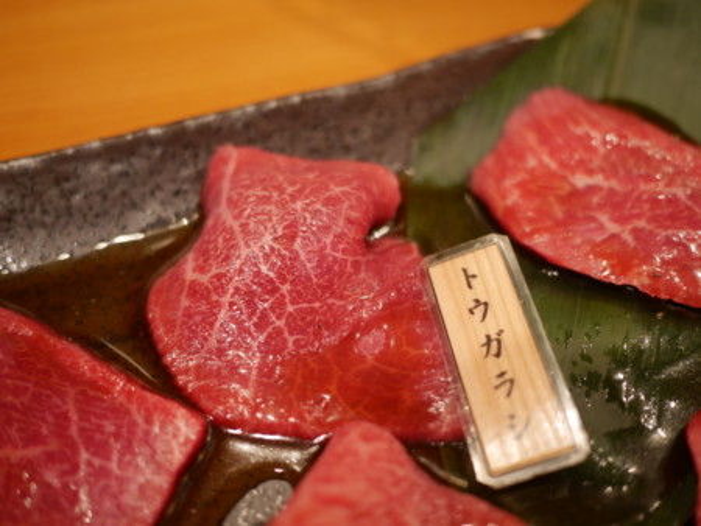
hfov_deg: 46.8
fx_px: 810
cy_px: 263
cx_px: 350
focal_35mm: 40
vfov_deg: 36.0
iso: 800
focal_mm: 20
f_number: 1.7
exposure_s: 1/60
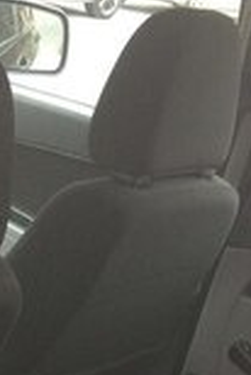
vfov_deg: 18.8
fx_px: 1012
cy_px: 545
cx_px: -37
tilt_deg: -35.2
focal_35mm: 97
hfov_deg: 13.8
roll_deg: -7.4
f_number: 2.2
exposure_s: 1/33
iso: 64
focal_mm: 4.15
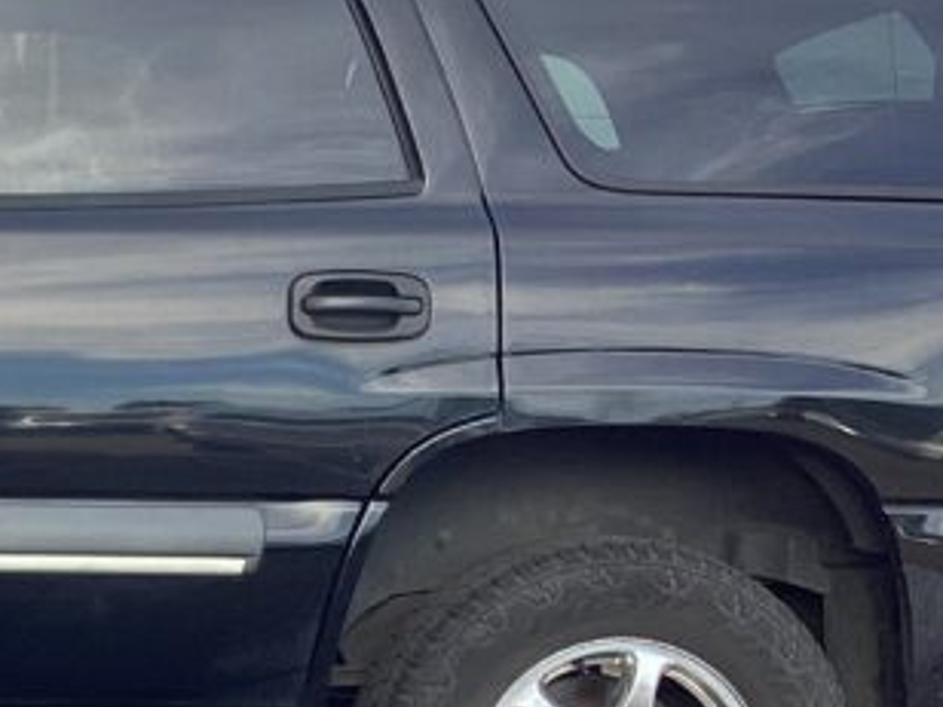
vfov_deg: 14.2
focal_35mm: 103
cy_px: 634
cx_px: -272
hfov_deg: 17.9
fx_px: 2806
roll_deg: -1.2
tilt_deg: -7.3
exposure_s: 1/169
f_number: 2.4
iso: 25
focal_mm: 3.3
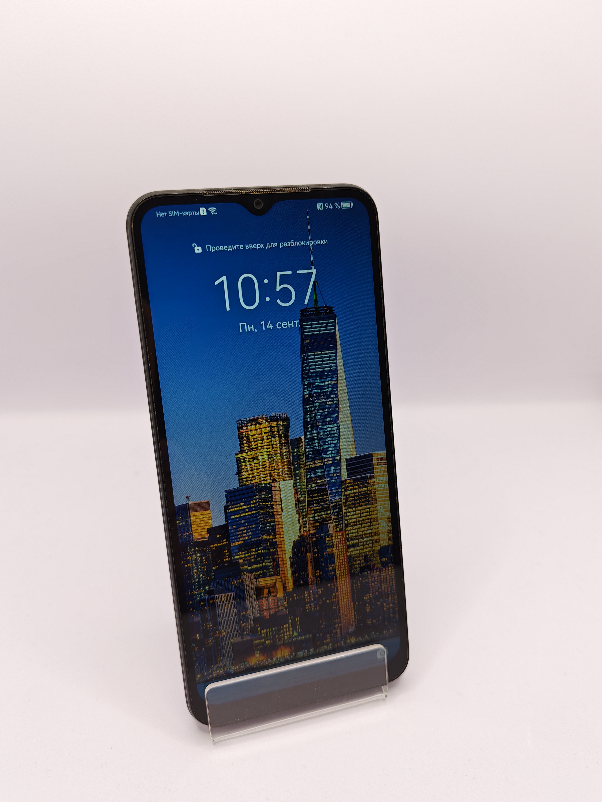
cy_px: 401
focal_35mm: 27
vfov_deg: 65.3
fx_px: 626
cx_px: 301
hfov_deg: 51.4
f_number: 1.9
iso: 125
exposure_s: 1/100
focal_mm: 6.12
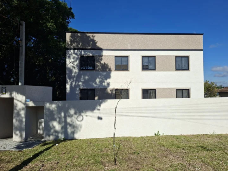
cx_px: 114
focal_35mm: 23
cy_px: 86
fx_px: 151
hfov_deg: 73.9
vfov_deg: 58.9
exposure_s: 1/2688
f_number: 1.8
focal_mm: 5.54
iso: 50
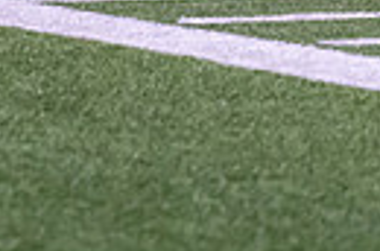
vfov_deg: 1.7
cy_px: -474
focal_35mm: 809
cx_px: 56
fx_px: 8519
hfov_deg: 2.6
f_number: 2.8
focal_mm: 117
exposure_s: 1/1000
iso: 2500
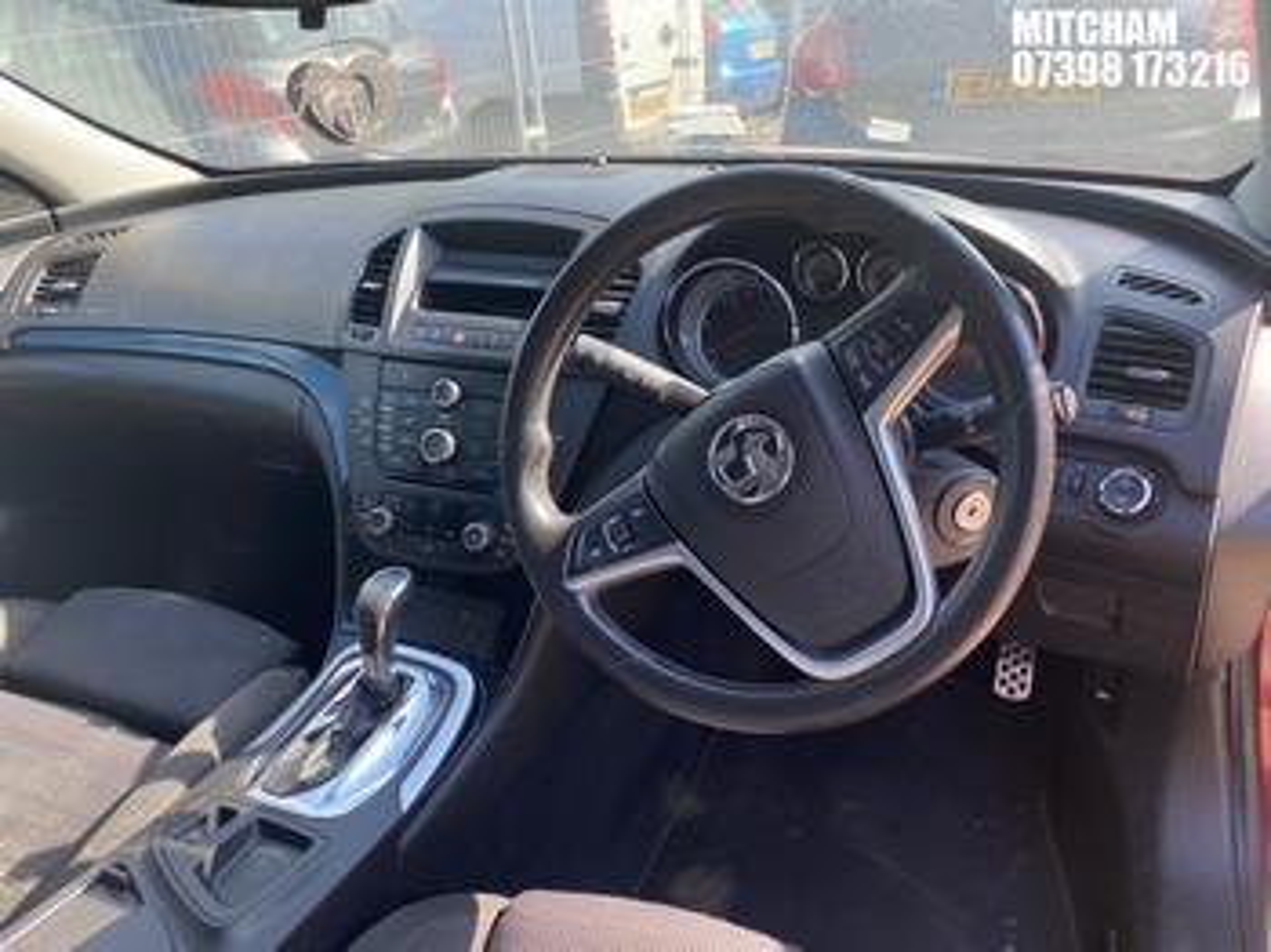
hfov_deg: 67.3
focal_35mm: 26
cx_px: 636
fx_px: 954
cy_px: 476
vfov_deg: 53.0
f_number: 1.8
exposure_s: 1/195
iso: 32
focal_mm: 4.25
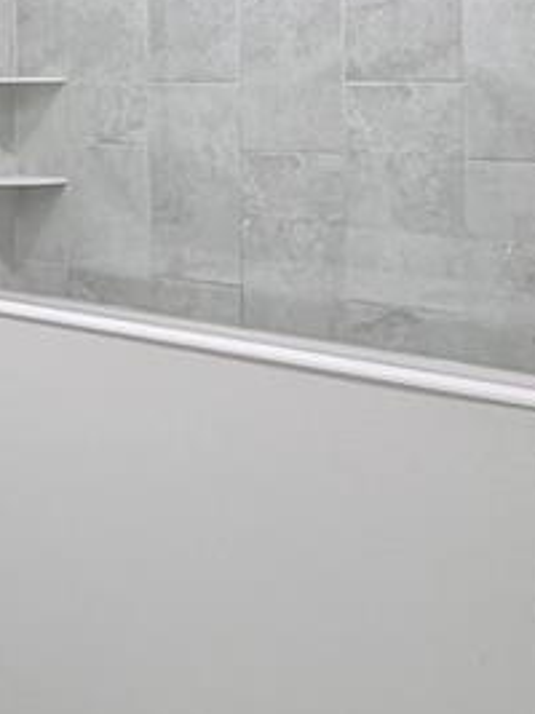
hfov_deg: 22.4
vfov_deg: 29.2
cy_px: 45
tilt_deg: +1.3
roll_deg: -0.4
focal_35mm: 63
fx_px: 1299
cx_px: 3
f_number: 2.2
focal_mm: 2.22
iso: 200
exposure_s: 1/60
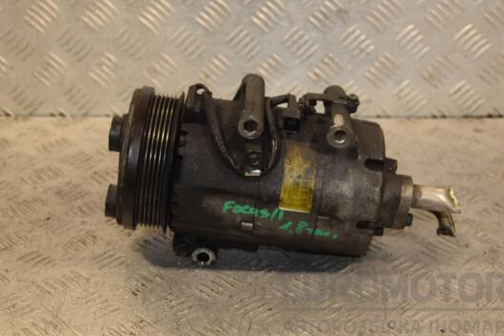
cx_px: 263
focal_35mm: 65
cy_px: 160
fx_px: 910
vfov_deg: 20.9
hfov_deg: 30.9
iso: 800
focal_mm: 38
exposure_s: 1/160
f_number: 5
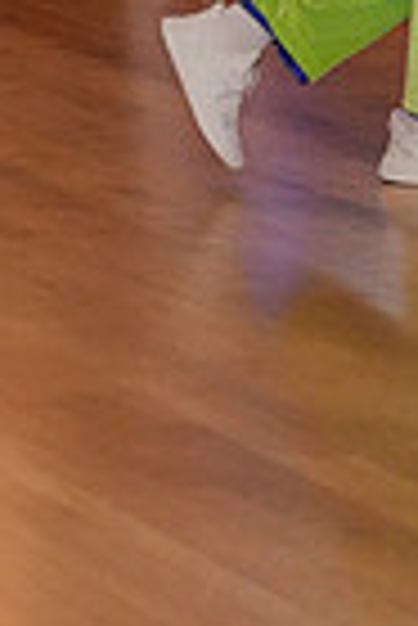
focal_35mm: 292
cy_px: -369
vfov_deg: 6.9
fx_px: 5073
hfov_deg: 4.7
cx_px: 717
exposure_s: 1/250
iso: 8000
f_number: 3.2
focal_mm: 70
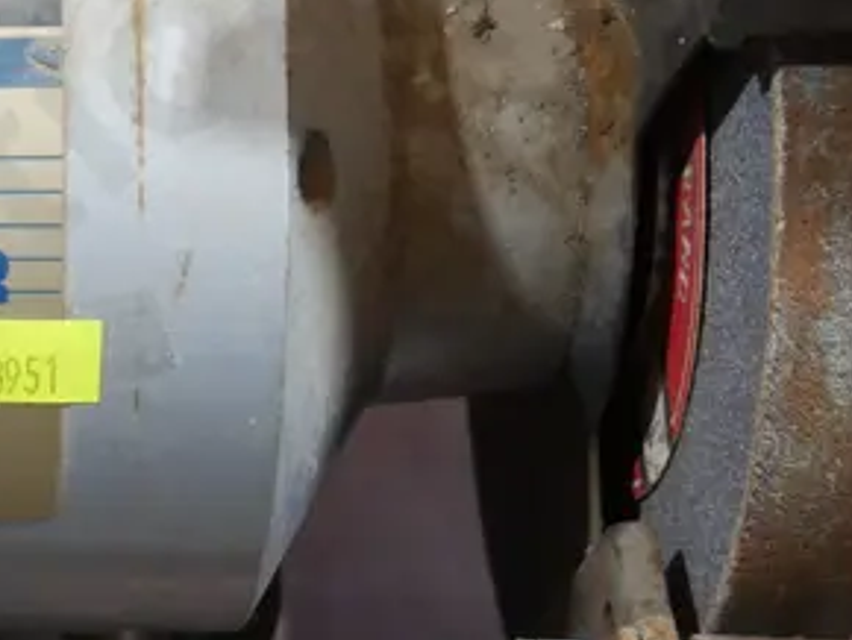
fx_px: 3128
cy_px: 327
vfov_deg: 11.7
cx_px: -176
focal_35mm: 127
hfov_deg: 15.0
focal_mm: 18
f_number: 4
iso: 800
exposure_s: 1/60
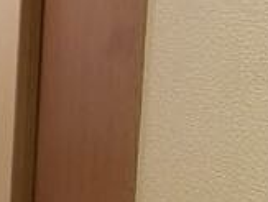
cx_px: -156
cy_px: 76
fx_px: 729
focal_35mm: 94
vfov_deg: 15.8
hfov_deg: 18.1
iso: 800
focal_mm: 4.24
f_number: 3
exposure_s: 1/30
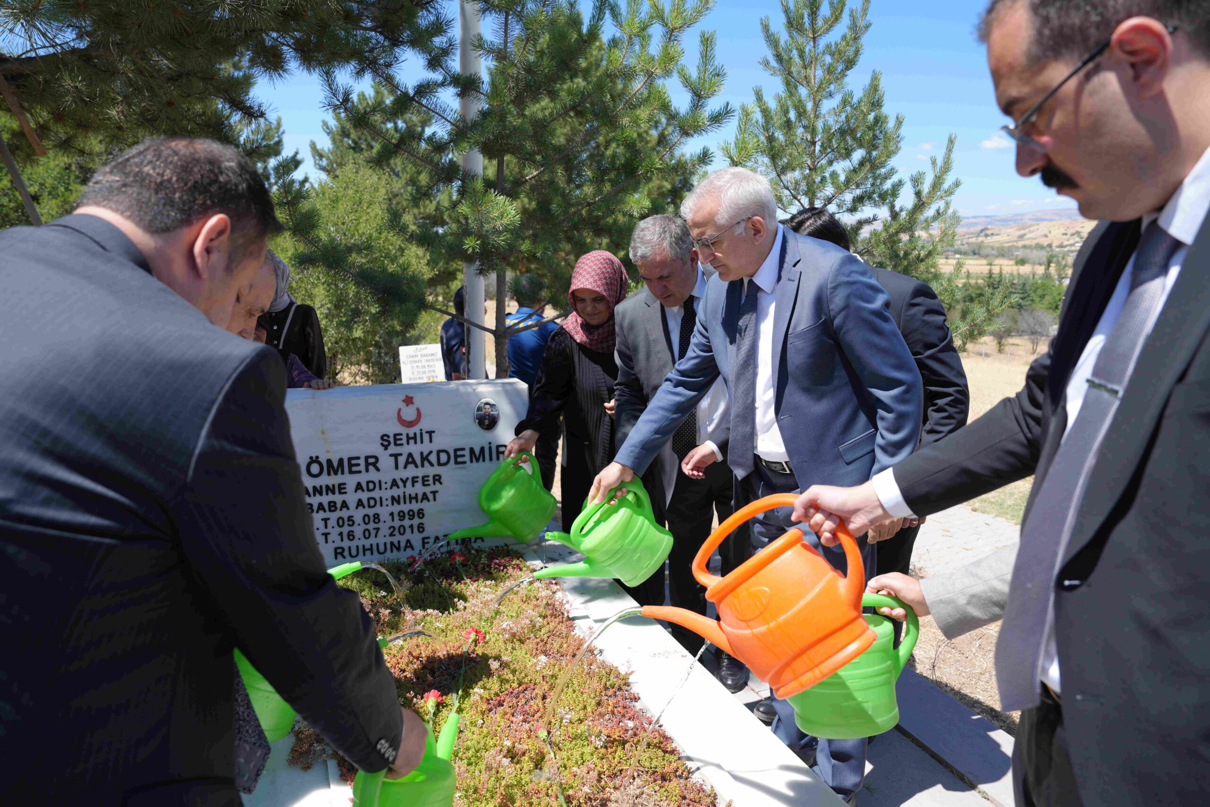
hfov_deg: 73.7
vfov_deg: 53.1
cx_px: 605
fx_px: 807
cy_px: 404
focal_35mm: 24
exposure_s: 1/500
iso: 100
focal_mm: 24
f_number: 4.5
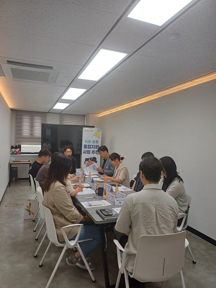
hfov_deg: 54.9
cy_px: 144
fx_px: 208
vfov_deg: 69.4
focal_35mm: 25
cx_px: 108
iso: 80
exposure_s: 1/60.2
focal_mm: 4.65
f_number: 1.8
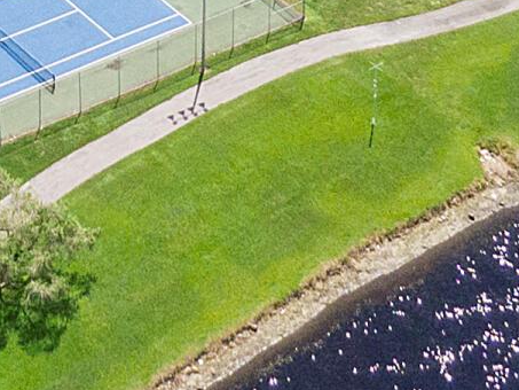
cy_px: -520
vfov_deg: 8.6
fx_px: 2385
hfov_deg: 12.2
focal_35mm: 159
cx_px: -62
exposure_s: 1/1600
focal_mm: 4.39
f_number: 2.8
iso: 100
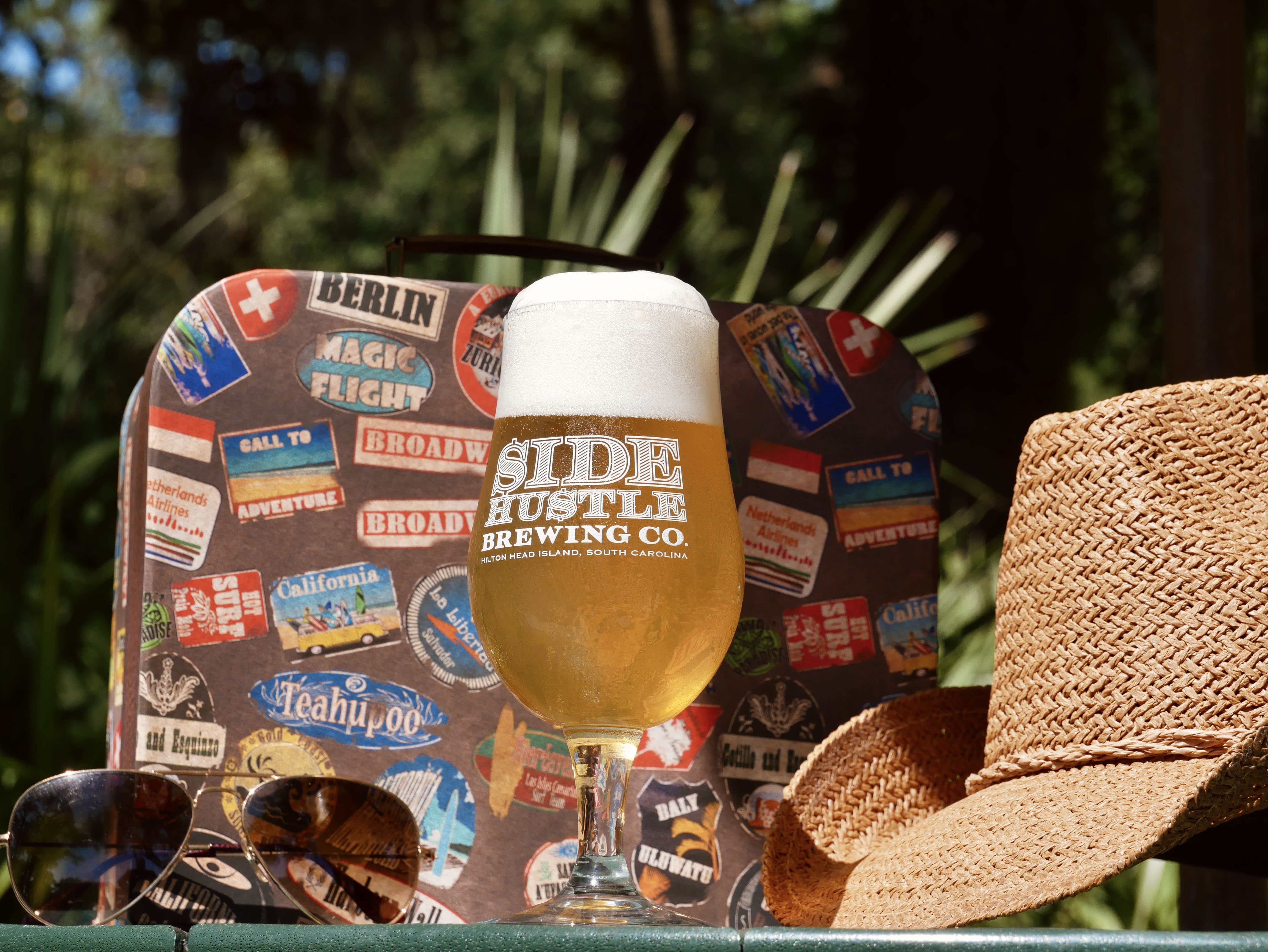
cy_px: 476
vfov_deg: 14.8
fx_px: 3665
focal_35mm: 100
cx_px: 634
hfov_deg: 19.6
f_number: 8
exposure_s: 1/500
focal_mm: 50
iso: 200
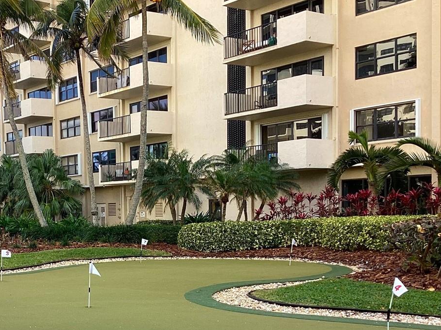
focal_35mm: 55
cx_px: 92
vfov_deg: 26.2
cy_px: 246
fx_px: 701
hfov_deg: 34.0
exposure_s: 1/242
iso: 25
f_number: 2.4
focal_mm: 3.3
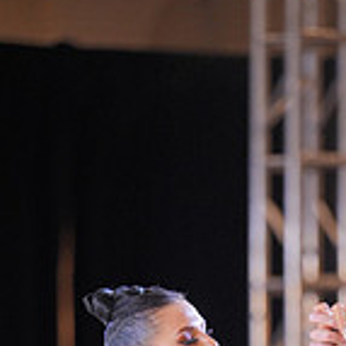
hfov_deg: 3.9
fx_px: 5100
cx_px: 313
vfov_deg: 3.9
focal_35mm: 451
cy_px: 588
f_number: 2
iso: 1250
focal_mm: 131
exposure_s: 1/500
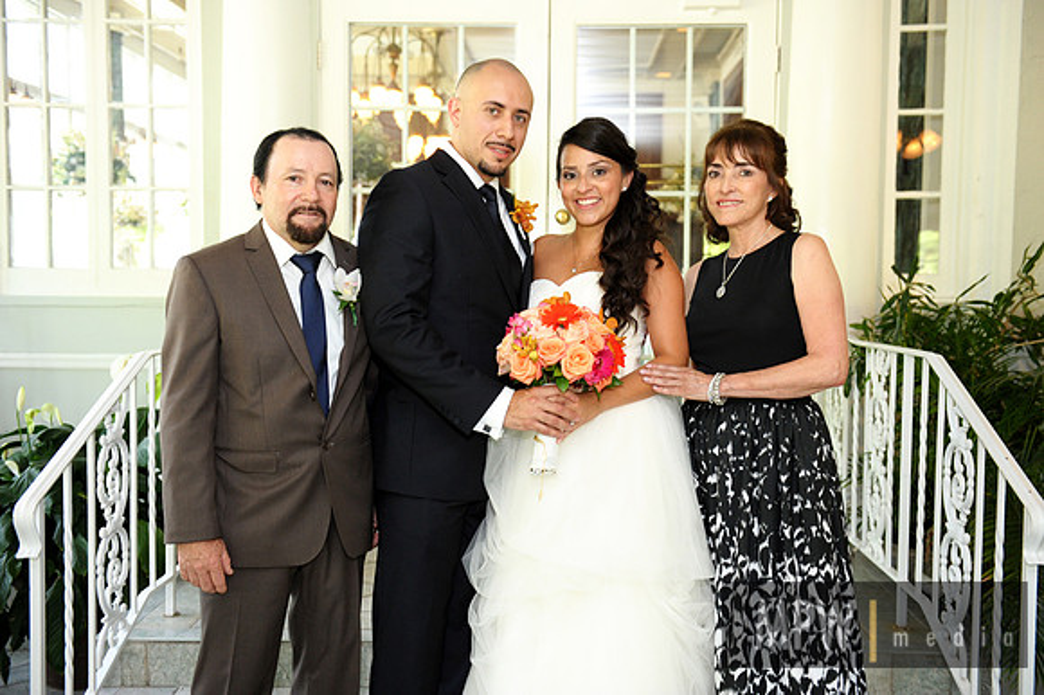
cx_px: 522
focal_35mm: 38
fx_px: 1101
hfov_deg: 50.7
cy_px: 348
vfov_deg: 35.0
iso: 1600
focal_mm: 38
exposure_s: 1/160
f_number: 3.5
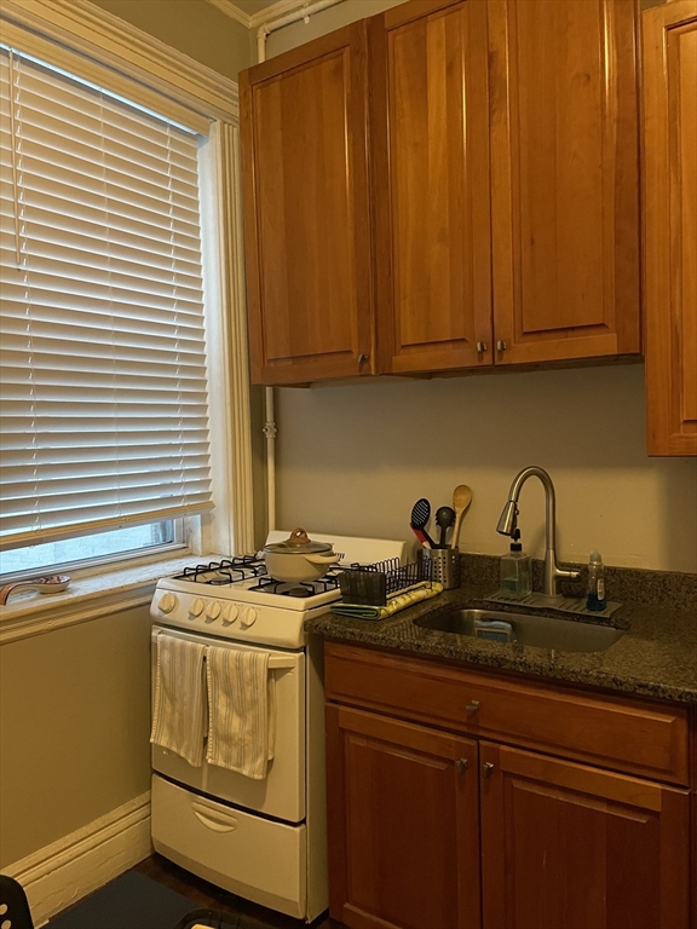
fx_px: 698
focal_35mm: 26
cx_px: 348
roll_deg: +1.6
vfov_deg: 67.3
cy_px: 464
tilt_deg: -2.1
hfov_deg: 53.1
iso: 800
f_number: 1.6
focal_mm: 4.2
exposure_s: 1/30
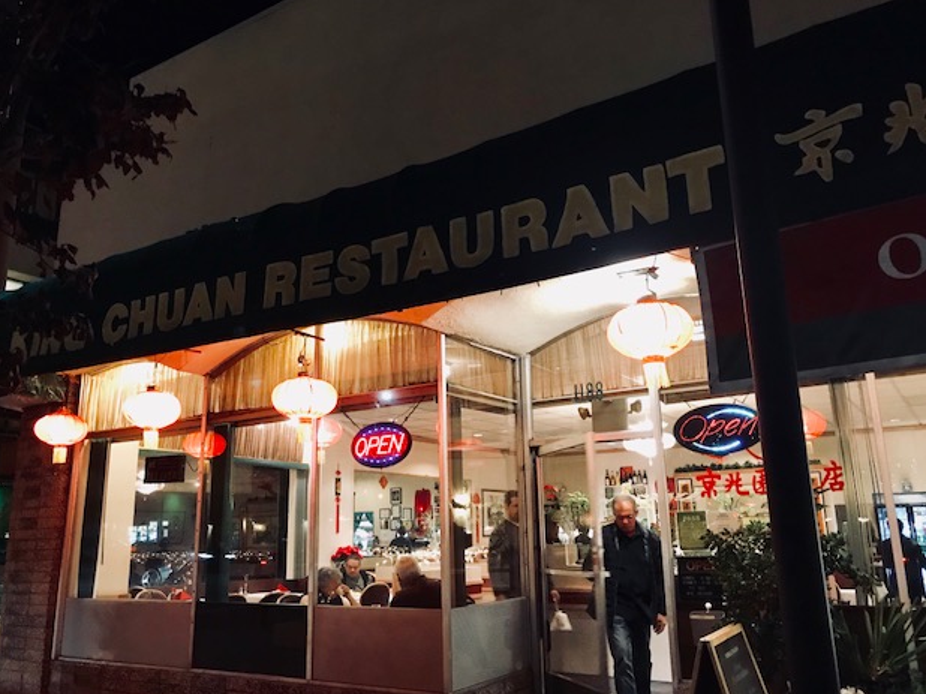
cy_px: 348
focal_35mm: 29
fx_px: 775
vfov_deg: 48.2
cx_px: 450
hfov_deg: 61.7
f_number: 1.8
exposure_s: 1/7
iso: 100
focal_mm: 3.99
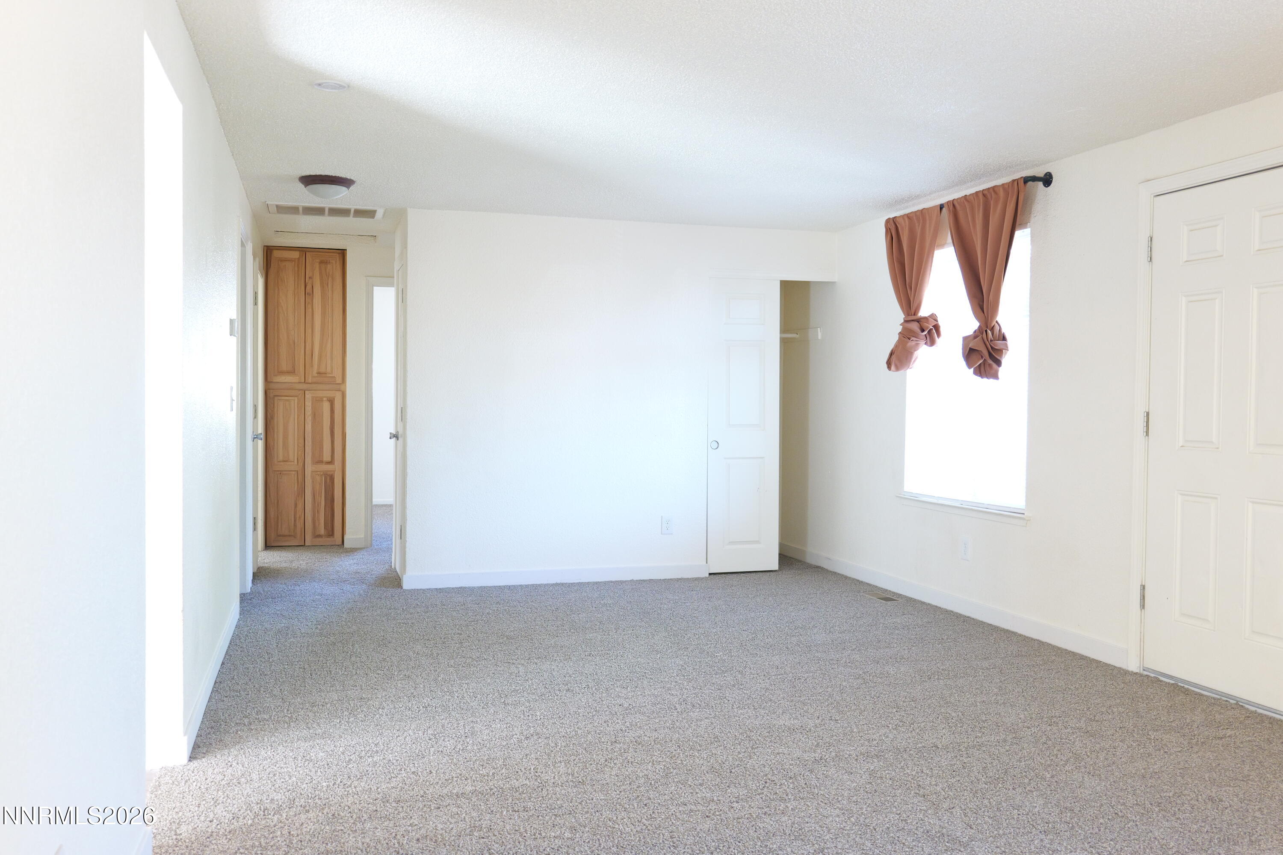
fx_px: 1105
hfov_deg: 60.3
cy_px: 428
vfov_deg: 42.3
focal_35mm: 31
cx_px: 642
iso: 5000
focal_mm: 31
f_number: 5.6
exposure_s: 1/60
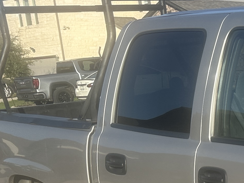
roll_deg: +3.8
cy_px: 248
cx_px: 435
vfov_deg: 13.7
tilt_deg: -13.9
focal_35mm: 103
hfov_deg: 16.2
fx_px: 726
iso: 80
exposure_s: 1/3155
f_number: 1.78
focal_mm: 6.86
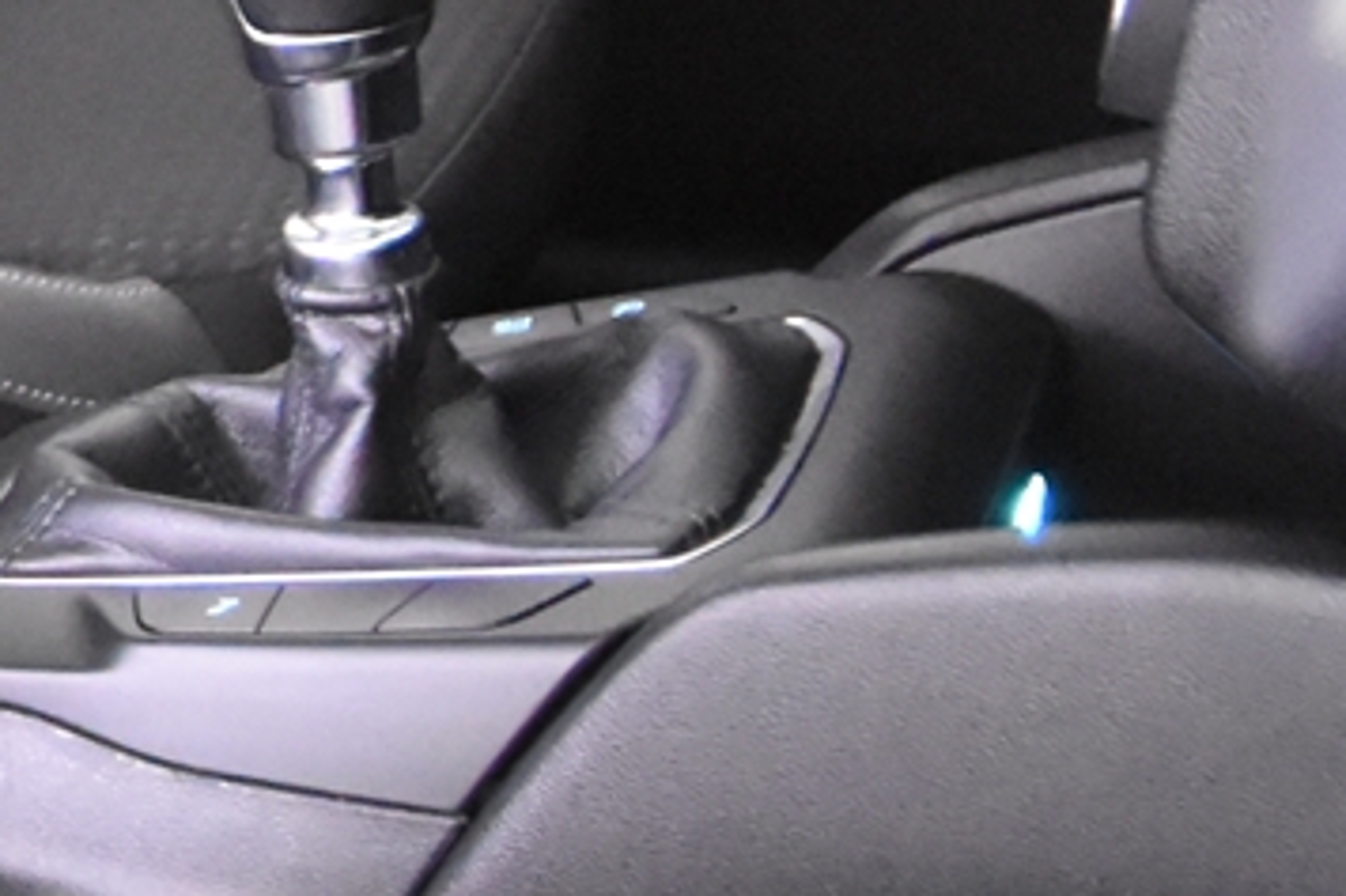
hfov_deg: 11.0
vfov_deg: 8.4
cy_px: -98
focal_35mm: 162
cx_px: -1758
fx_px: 6054
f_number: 2.8
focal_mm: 20
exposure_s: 1/30
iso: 6400
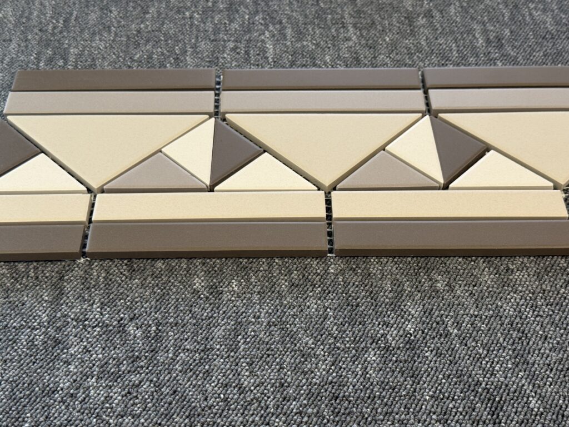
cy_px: 214
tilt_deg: -48.5
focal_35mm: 48
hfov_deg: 39.7
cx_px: 284
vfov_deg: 30.3
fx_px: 789
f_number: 1.78
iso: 100
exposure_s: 1/60
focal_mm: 6.76
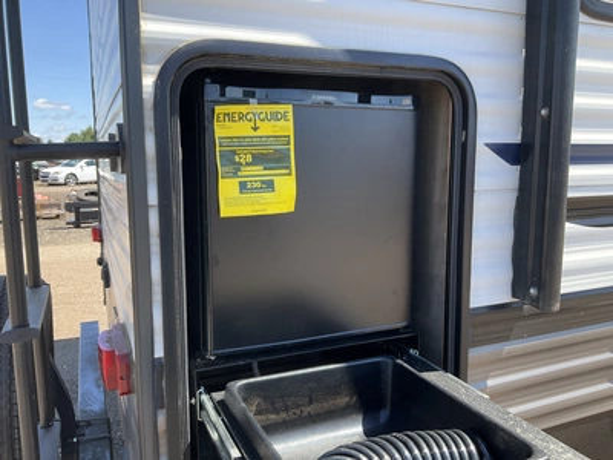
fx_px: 514
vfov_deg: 48.2
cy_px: 230
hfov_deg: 61.7
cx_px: 306
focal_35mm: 29
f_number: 1.8
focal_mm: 3
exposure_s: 1/367
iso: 25
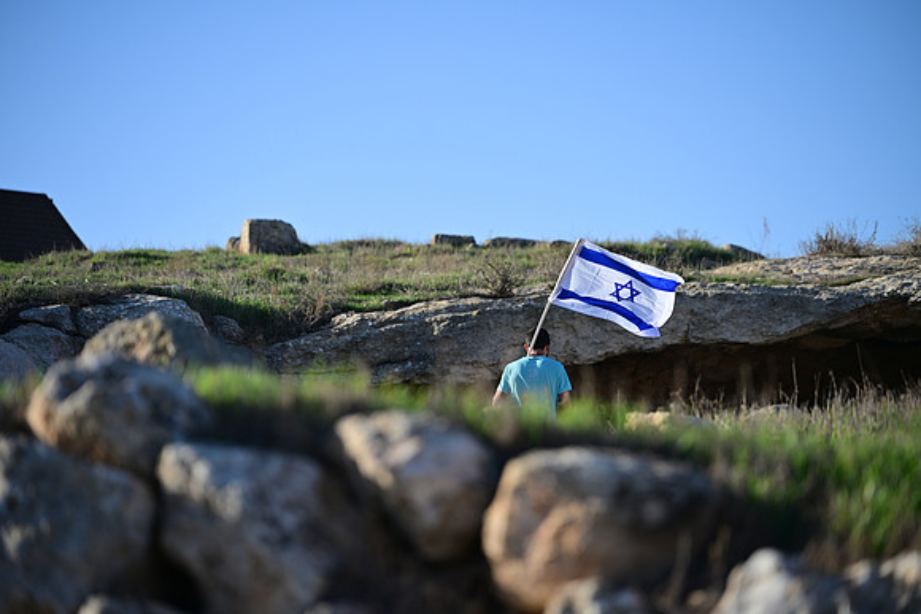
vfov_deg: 9.2
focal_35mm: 150
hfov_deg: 13.7
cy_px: 307
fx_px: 3838
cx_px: 460
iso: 200
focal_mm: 150
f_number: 3.2
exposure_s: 1/2500
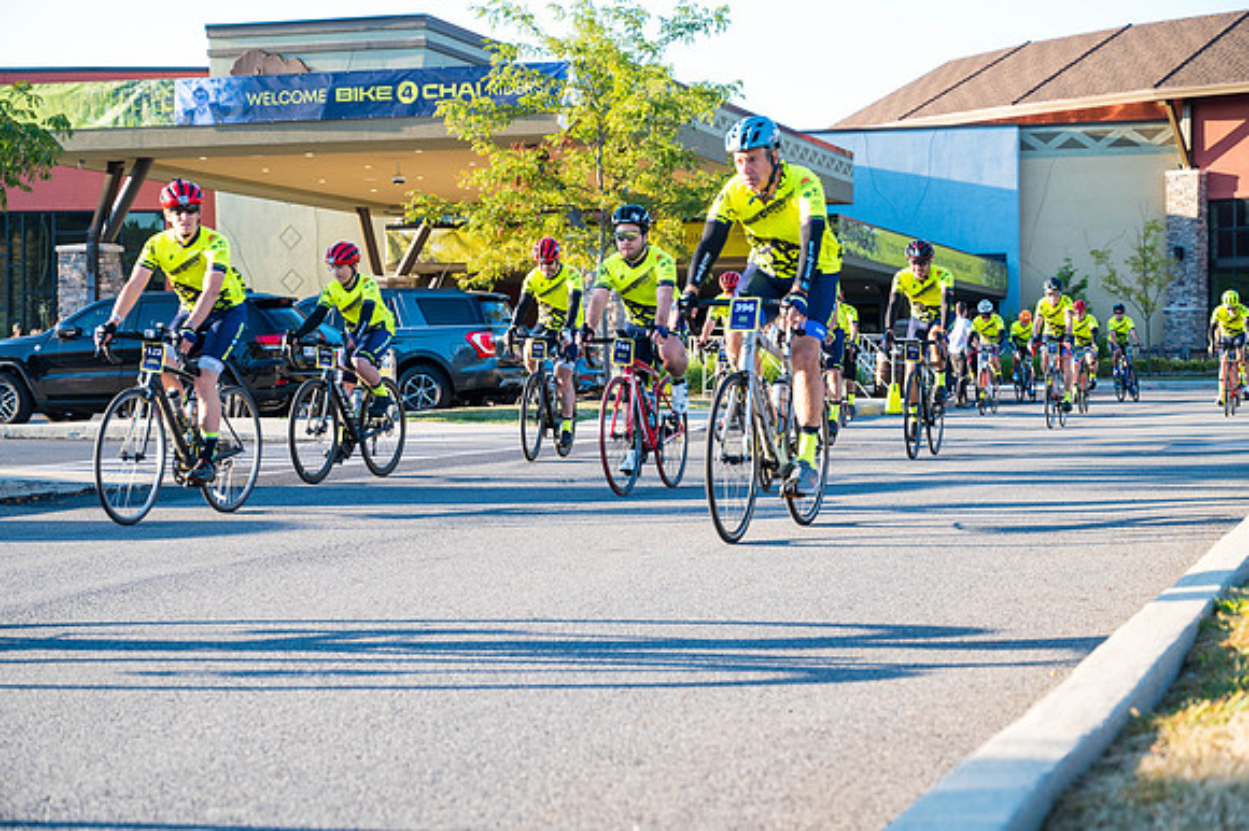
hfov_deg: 28.9
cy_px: 416
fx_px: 2427
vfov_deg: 19.4
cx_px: 624
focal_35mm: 70
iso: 400
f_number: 5.6
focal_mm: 70
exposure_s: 1/250
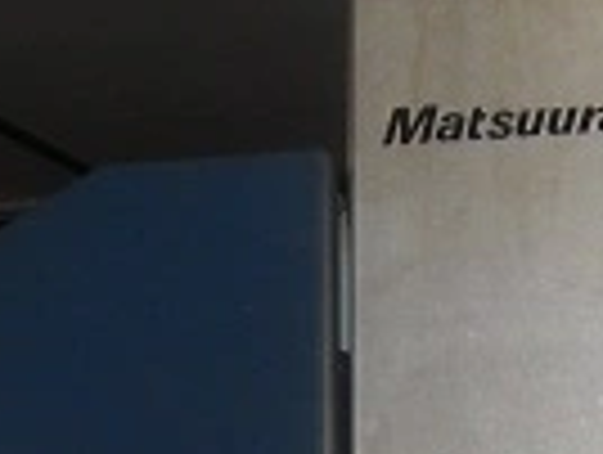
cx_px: 630
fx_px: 2653
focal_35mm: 152
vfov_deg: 9.4
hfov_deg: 12.8
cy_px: 773
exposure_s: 1/45
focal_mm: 6.3
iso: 100
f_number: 2.8
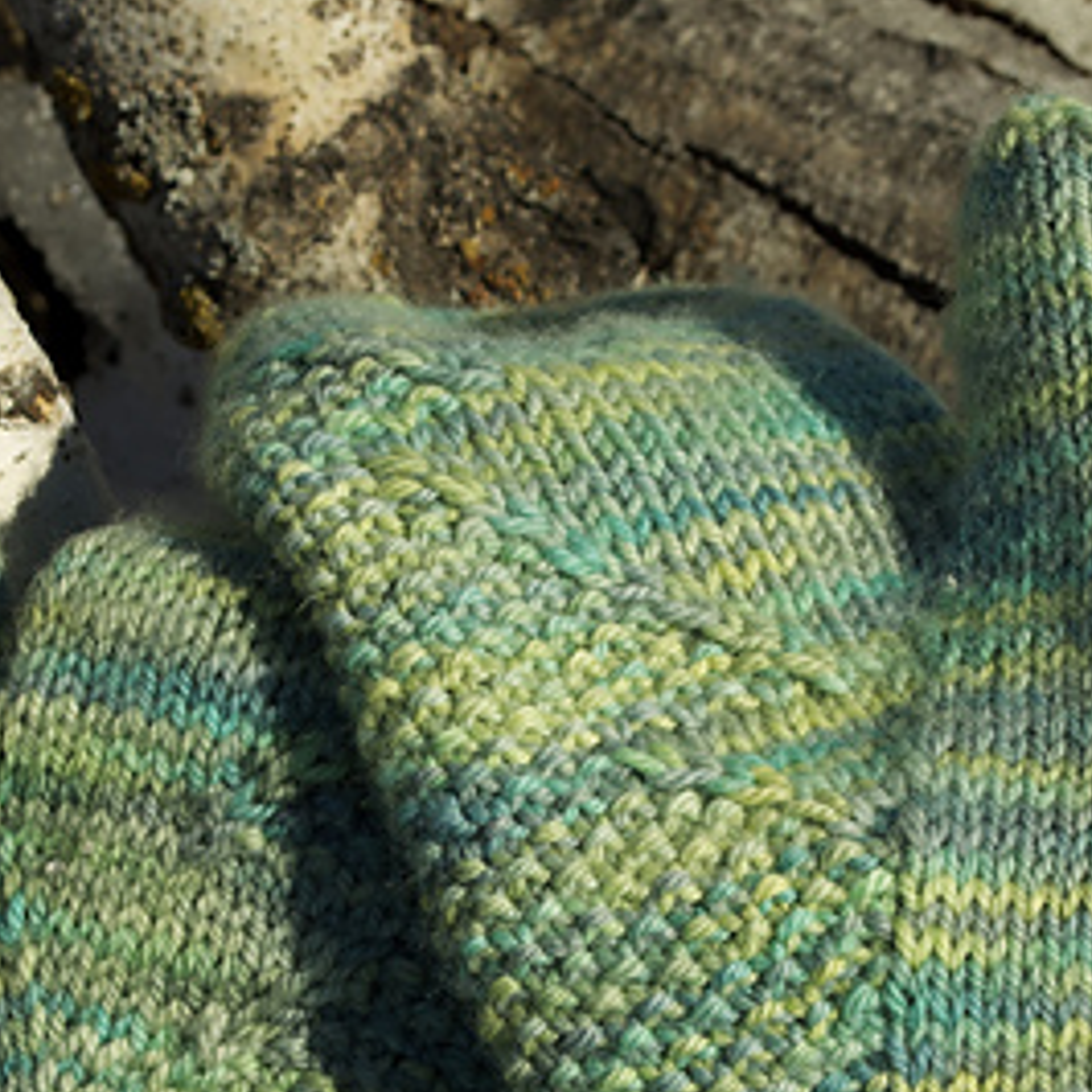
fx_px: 4926
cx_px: 544
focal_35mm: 138
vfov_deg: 12.6
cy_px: 915
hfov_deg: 12.6
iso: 200
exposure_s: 1/500
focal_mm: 45
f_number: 11
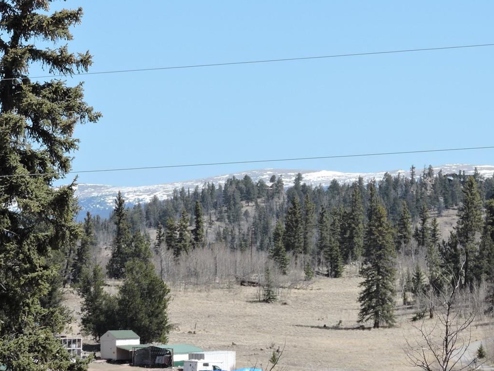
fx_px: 3783
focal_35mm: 265
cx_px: 290
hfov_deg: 7.5
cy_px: 232
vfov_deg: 5.6
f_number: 4.5
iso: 100
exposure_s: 1/500
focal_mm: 30.3
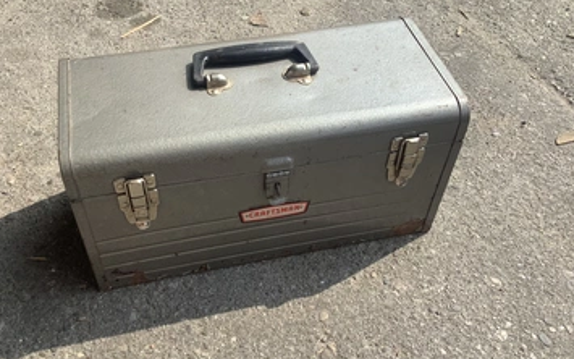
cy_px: 173
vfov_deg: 34.4
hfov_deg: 52.7
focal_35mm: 37
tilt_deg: -48.7
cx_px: 259
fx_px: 579
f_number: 2.4
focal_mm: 3.3
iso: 25
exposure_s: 1/696
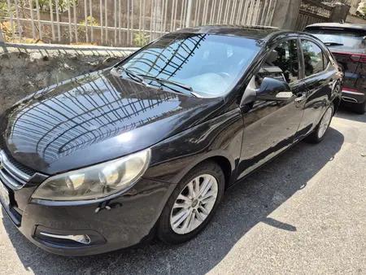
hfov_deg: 73.9
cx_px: 183
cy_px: 138
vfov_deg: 58.9
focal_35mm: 23
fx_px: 243
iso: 25
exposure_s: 1/550
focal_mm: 5.4
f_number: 1.8
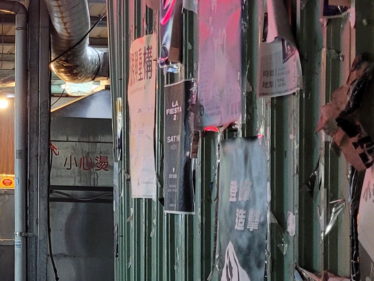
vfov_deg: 15.2
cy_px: 134
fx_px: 1048
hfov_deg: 18.2
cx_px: -170
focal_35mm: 97
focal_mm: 5.4
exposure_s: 1/40
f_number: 1.8
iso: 200
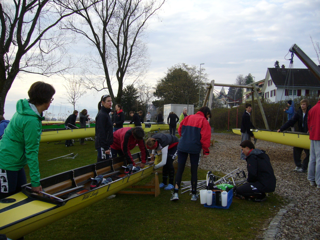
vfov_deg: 40.7
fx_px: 324
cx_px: 160
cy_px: 120
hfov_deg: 52.6
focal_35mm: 35
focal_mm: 5.8
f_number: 2.8
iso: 80
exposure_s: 1/400
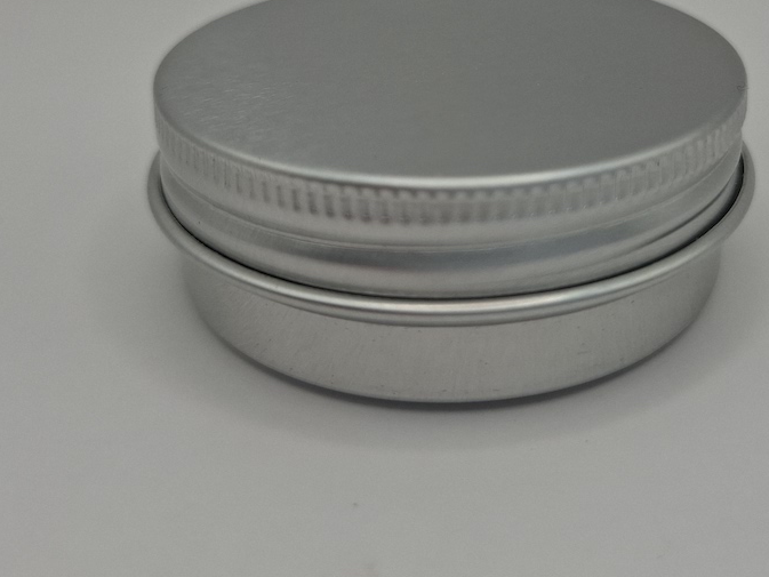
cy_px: 122
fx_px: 911
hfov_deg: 45.5
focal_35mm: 41
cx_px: 460
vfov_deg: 34.2
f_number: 1.8
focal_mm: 5.54
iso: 50
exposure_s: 1/338
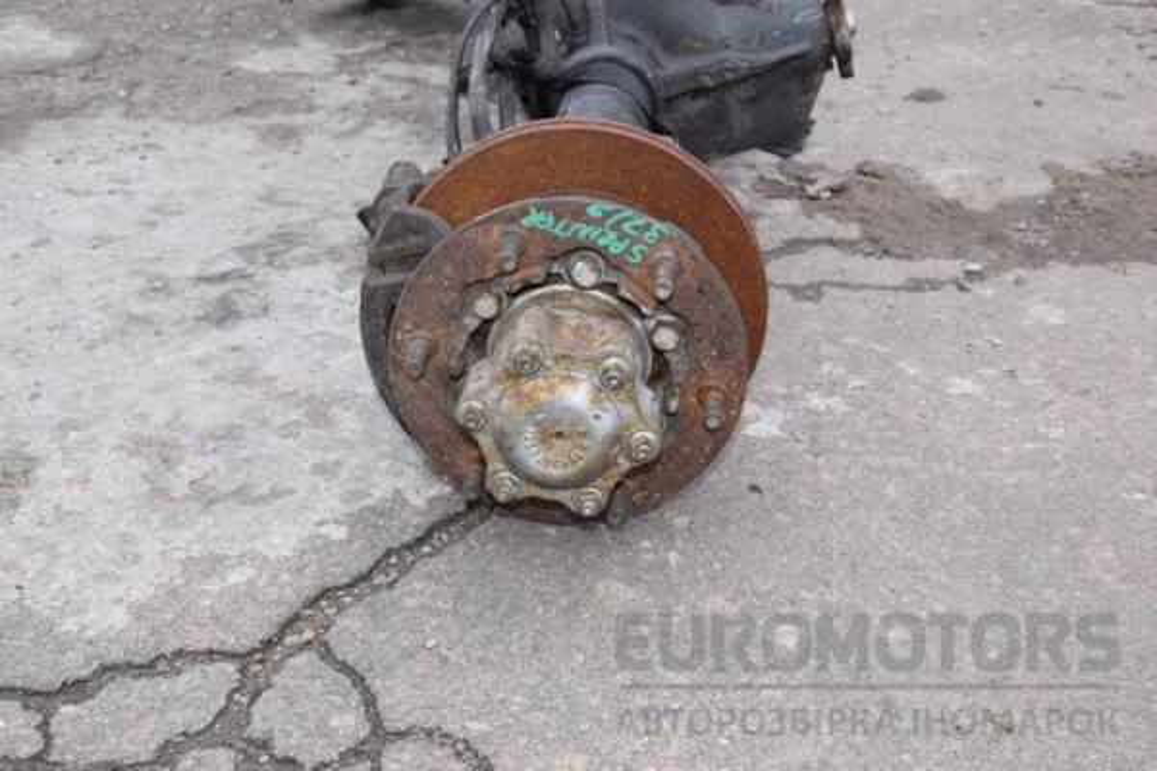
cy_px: 386
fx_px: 1639
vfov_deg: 26.5
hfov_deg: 38.9
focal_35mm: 51
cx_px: 578
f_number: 9
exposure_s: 1/200
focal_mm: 34
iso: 800
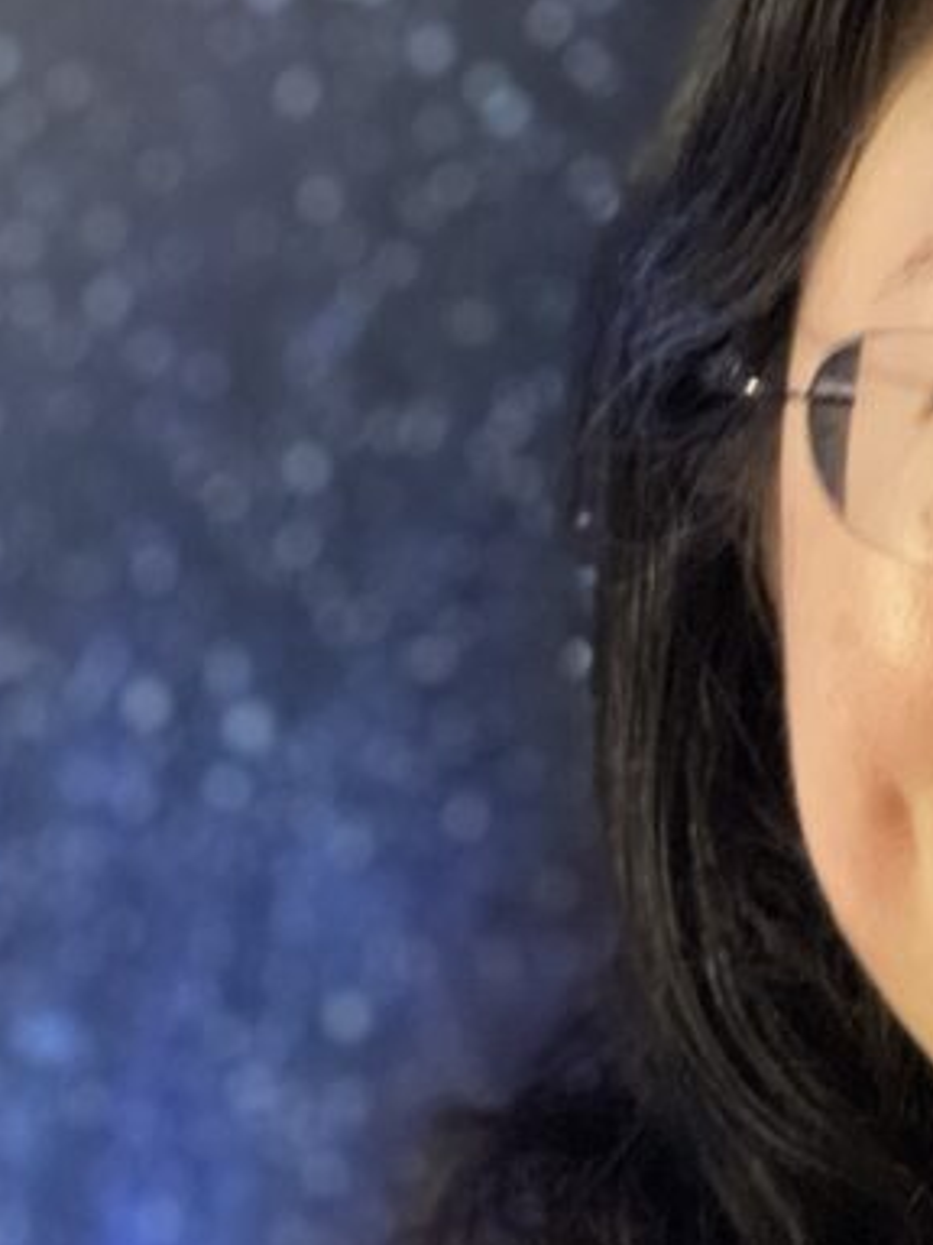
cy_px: 1057
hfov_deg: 17.8
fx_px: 2875
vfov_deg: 23.9
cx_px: 1008
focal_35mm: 80
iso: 800
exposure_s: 1/21
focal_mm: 2.71
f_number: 2.2
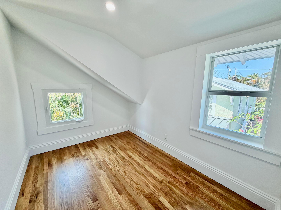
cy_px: 105
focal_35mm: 14
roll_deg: -0.4
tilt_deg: -9.0
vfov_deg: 85.7
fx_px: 114
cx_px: 140
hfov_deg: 102.1
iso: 80
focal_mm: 2.22
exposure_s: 1/120
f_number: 2.2
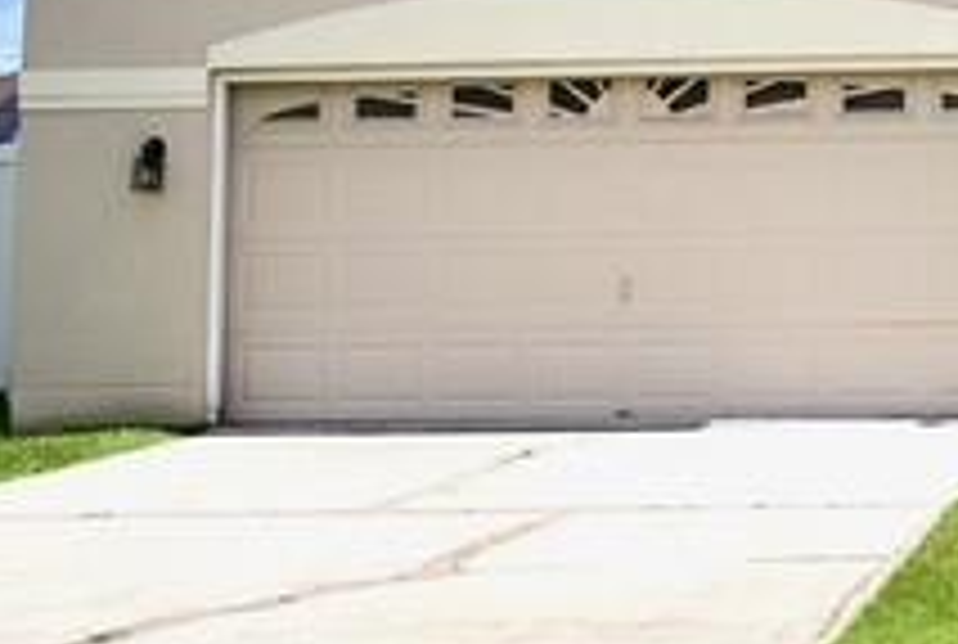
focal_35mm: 96
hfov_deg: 19.7
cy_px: -113
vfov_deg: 13.9
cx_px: 1214
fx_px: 2560
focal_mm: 21.5
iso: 100
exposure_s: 1/1600
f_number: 4
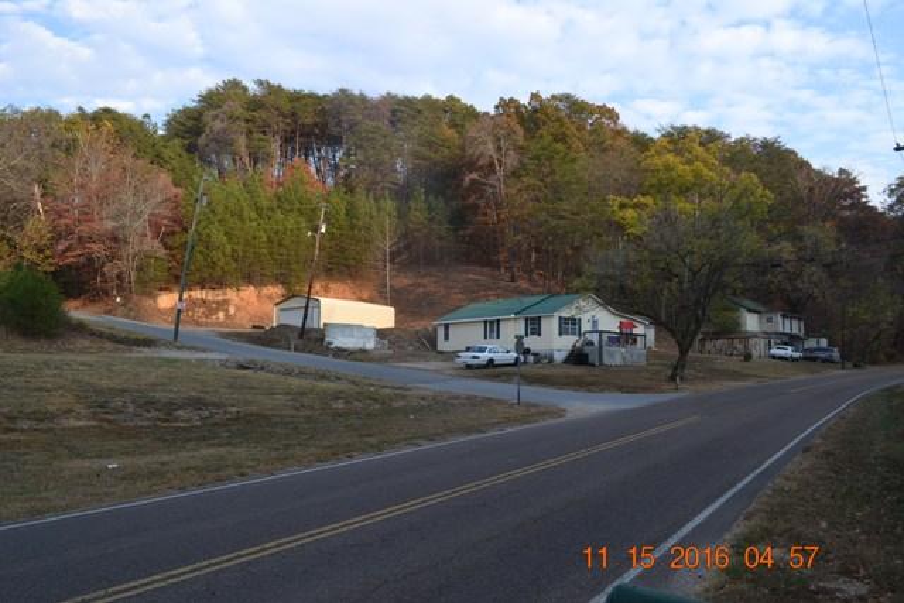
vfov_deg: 48.0
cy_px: 302
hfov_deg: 67.4
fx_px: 678
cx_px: 452
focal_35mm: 27
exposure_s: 1/125
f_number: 5.6
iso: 100
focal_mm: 18
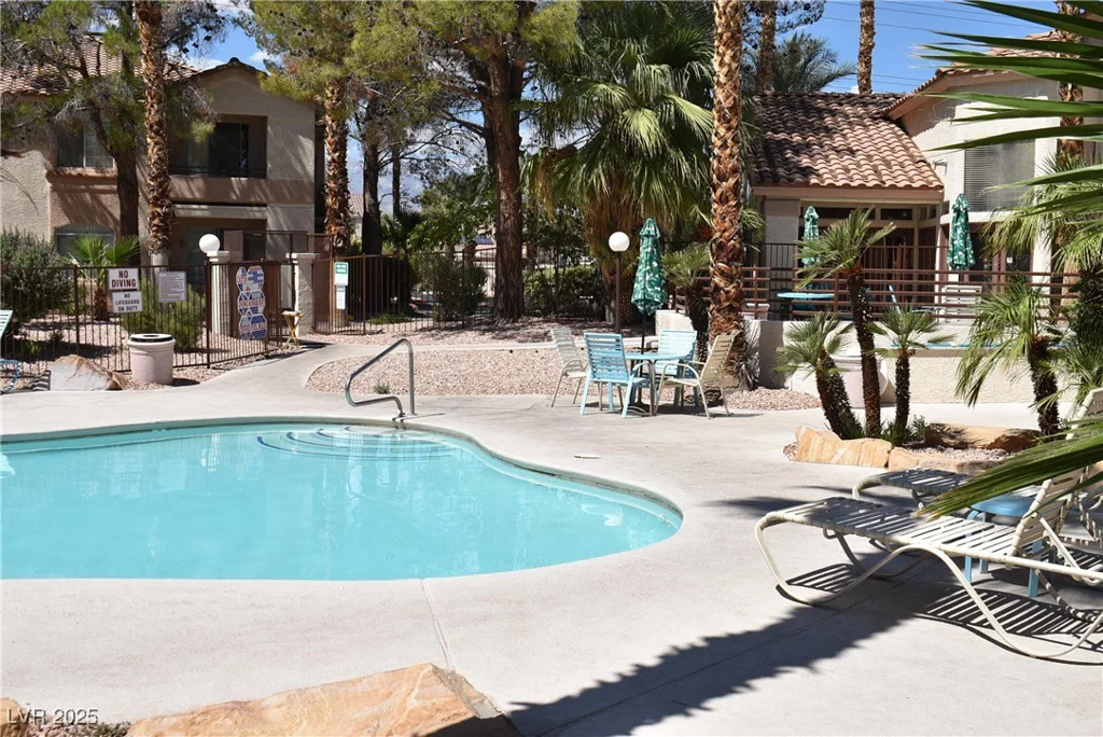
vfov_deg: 34.3
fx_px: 1196
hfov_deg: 49.5
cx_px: 552
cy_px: 368
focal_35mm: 39
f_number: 11
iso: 200
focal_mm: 26
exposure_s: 1/500
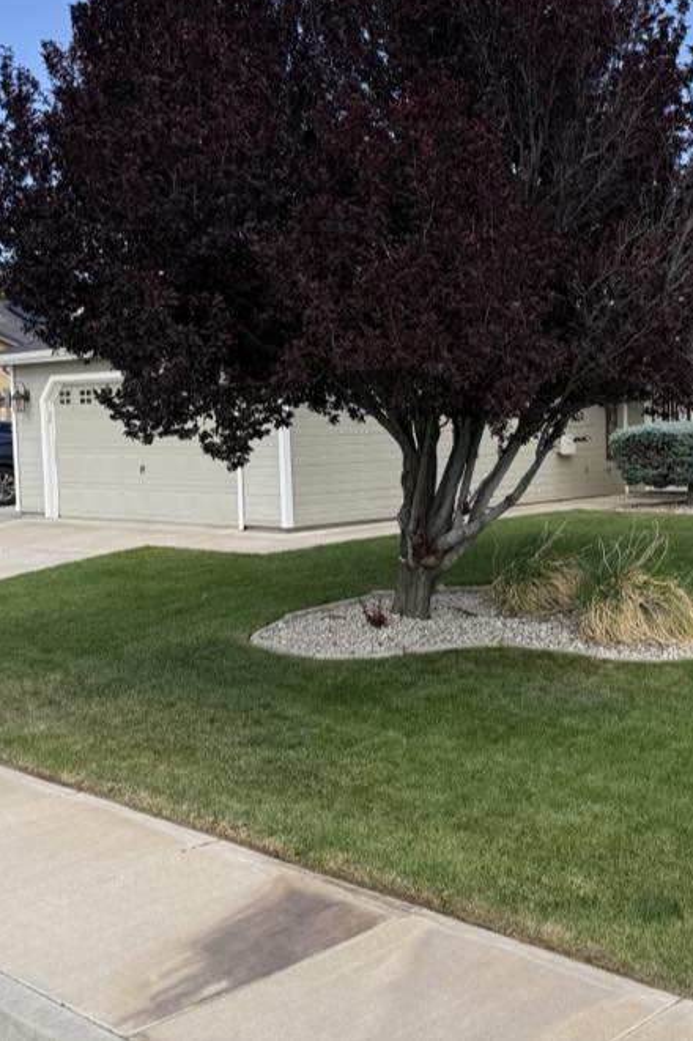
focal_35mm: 34
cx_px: 531
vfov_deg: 55.8
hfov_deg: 37.7
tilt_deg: -2.5
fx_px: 983
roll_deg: +0.9
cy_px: 511
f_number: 1.78
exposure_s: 1/2000
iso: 80
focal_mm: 6.76
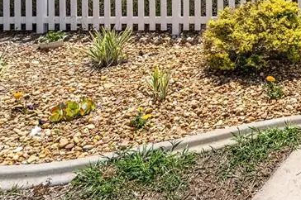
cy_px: -65
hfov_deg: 36.9
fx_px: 376
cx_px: 330
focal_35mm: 45
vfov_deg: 25.4
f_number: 8
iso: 320
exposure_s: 1/1250
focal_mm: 16
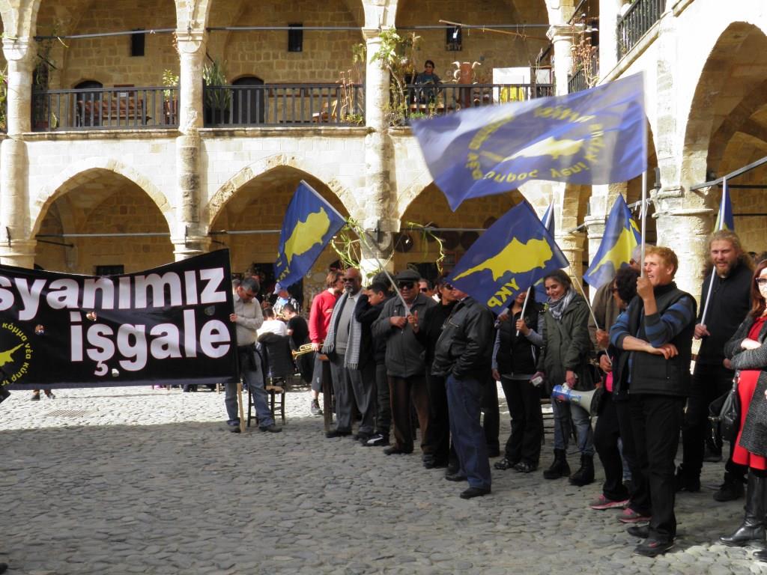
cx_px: 384
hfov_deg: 47.9
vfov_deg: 36.8
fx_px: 864
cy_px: 288
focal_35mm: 39
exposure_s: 1/125
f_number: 5.7
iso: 50
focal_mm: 7.1
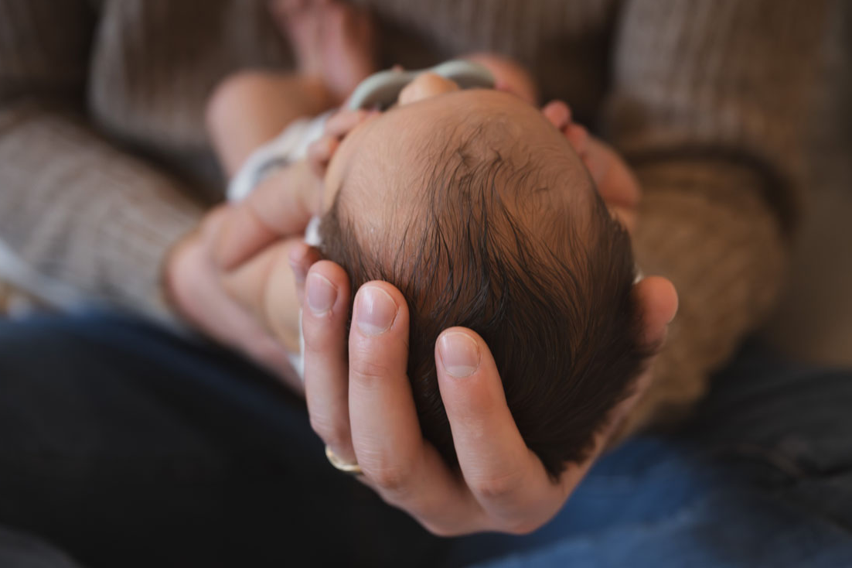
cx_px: 446
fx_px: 1443
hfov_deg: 32.9
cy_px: 308
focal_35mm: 61
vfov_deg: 22.2
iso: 5000
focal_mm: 56
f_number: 3.5
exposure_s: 1/250
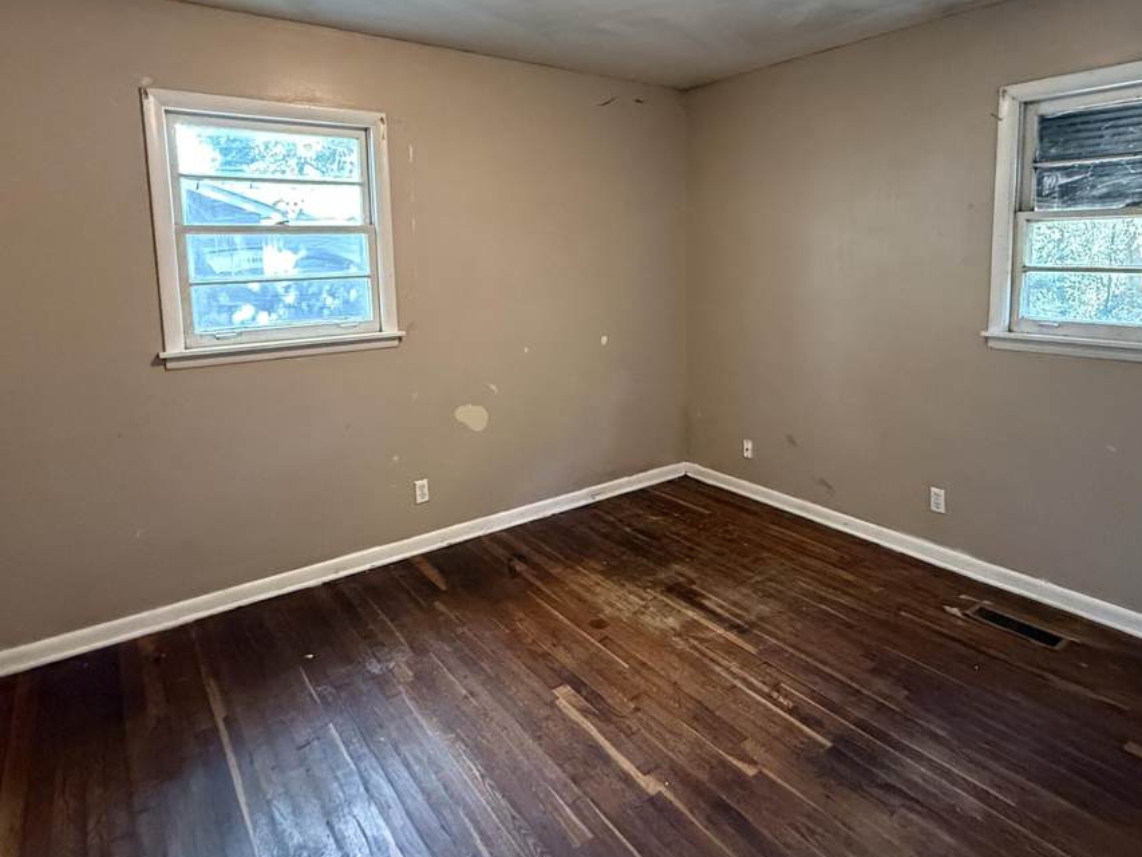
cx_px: 621
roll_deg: +1.7
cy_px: 331
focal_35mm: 21
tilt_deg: -5.9
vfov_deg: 62.7
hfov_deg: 78.8
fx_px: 693
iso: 1000
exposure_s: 1/60
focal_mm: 2.22
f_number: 2.2
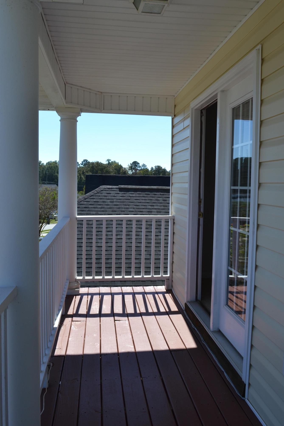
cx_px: 149
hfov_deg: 42.3
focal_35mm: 31
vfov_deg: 60.3
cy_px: 204
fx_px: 367
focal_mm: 18
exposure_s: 1/250
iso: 100
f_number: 8
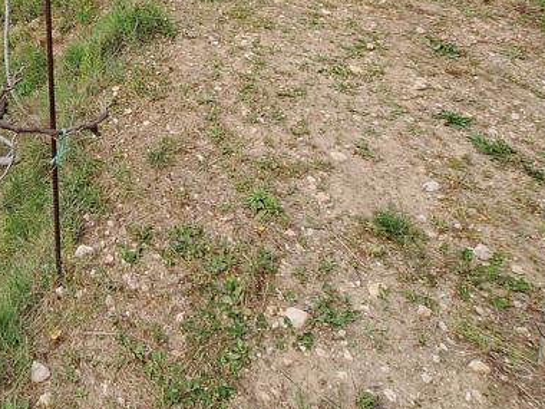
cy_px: -77
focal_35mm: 35
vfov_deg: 33.4
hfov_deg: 47.3
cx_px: 53
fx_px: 551
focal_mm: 1.74
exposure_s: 1/1389
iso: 40
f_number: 2.2
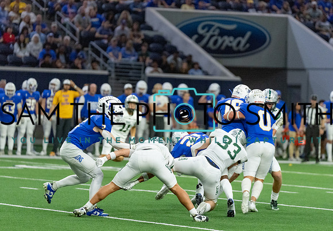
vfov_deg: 5.4
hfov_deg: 7.8
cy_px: 90
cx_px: 158
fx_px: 2431
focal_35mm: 260
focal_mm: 200
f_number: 2.8
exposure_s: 1/1250
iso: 5000
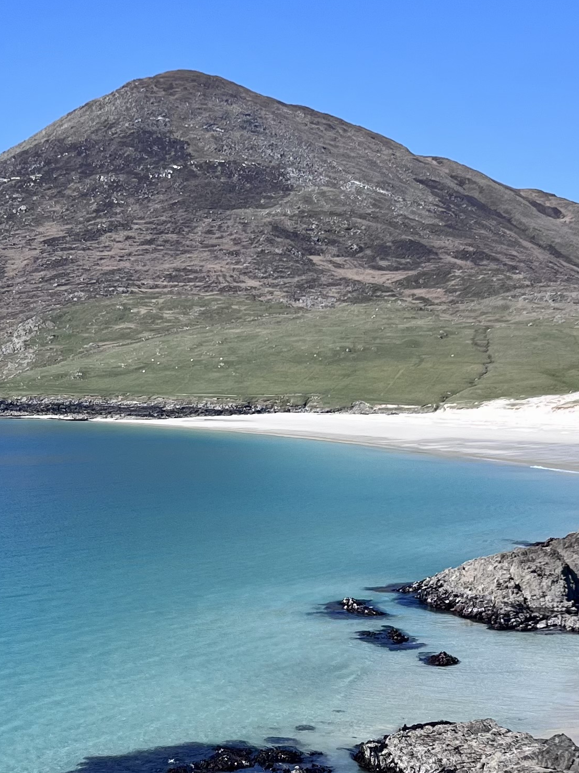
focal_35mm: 71
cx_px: 319
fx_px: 1584
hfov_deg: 20.7
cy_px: 578
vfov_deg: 27.0
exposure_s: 1/4831
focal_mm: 5.7
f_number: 1.5
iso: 50
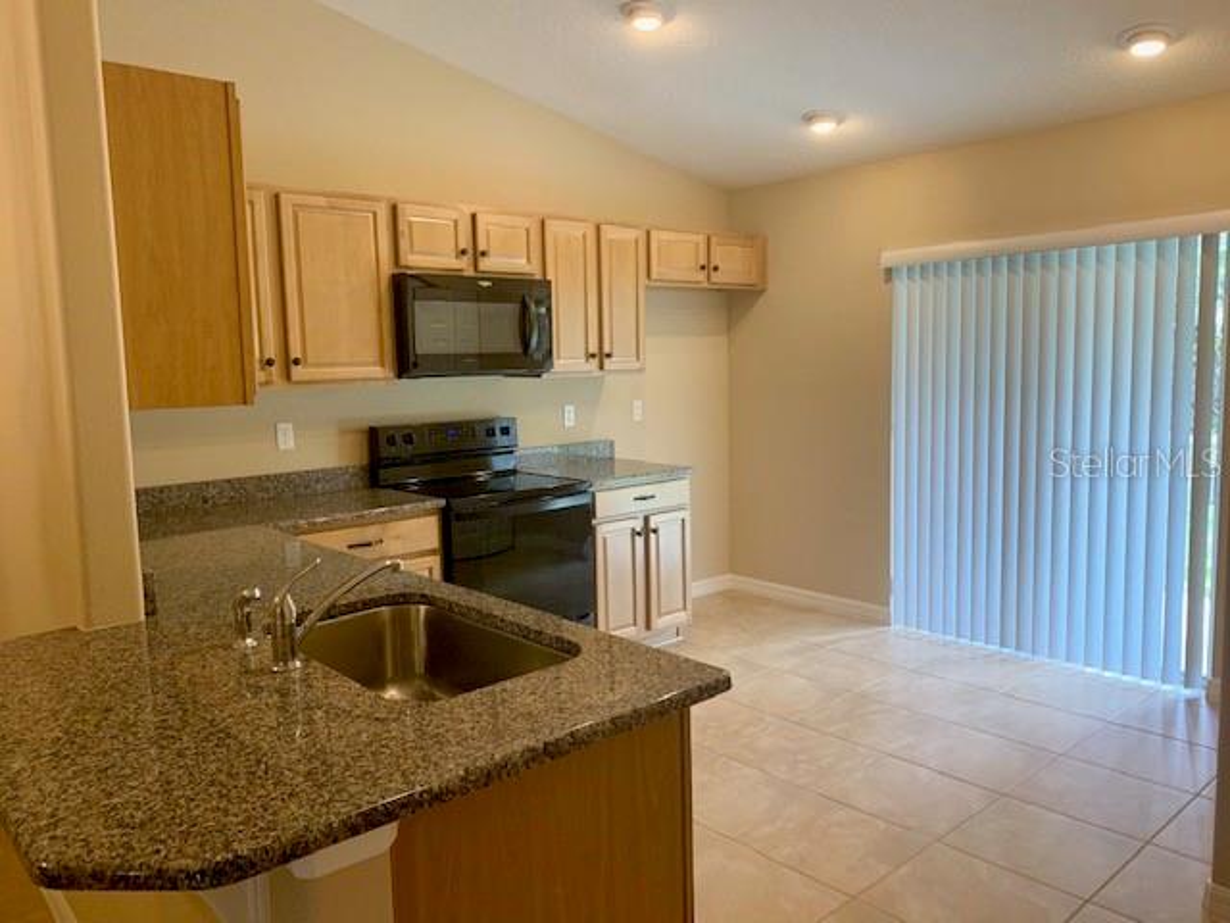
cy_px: 462
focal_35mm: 26
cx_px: 615
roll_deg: +1.7
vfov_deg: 53.1
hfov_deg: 67.3
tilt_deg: -5.4
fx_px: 924
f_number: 1.8
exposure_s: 1/60
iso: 100
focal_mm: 4.25
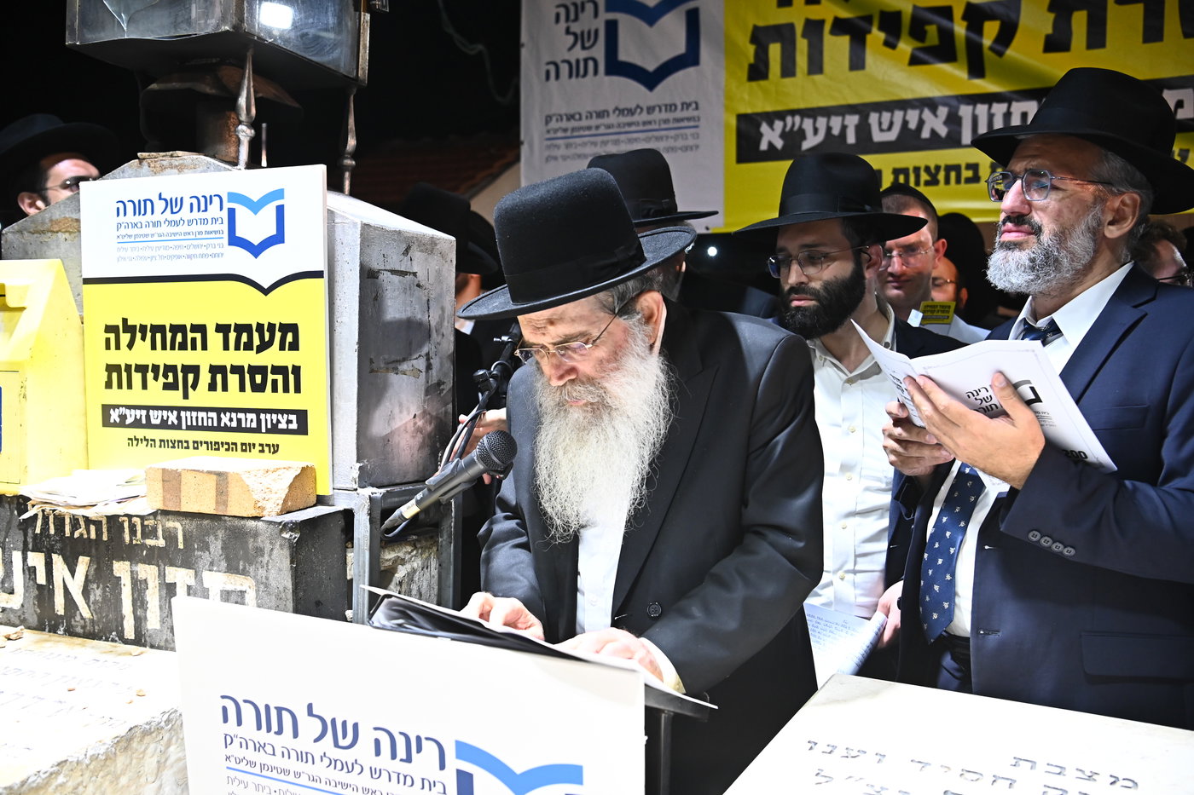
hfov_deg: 50.7
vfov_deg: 35.0
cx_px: 597
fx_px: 1260
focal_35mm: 38
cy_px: 398
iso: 2000
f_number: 4
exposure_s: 1/200
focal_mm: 38
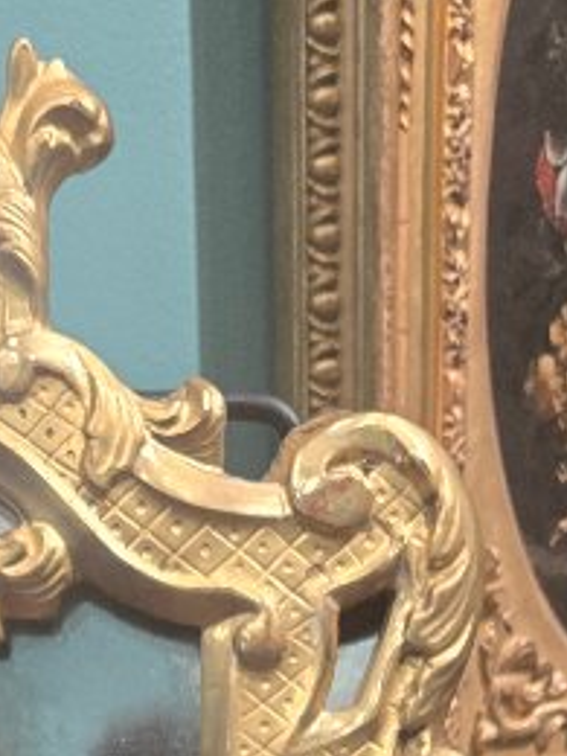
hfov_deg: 14.0
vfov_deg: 15.2
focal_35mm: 106
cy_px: 1483
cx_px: 253
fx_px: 2315
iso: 320
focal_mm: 5.4
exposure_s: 1/100
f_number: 1.8
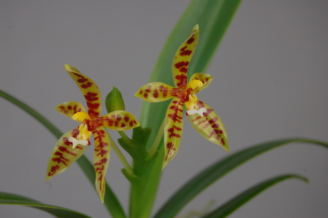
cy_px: 109
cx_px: 164
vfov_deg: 16.5
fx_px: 751
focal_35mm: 82
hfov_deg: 24.6
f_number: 8
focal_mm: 55
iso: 250
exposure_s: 1/60
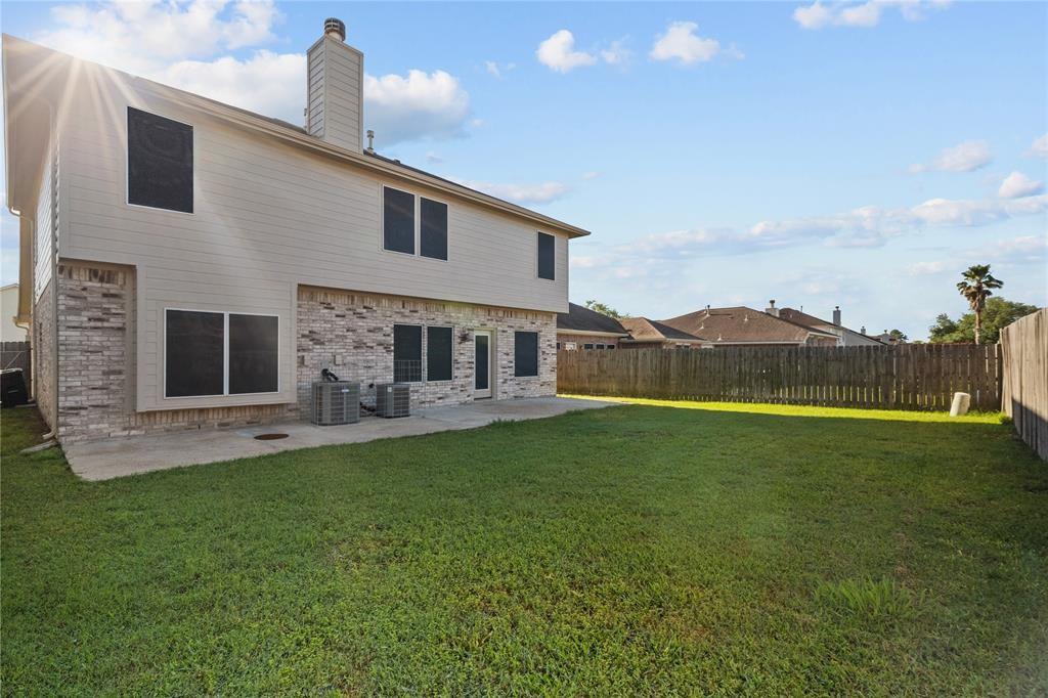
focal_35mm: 16
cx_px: 524
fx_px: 466
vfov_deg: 73.7
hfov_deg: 96.8
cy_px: 349
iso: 1250
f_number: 8
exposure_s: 1/40
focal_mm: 16
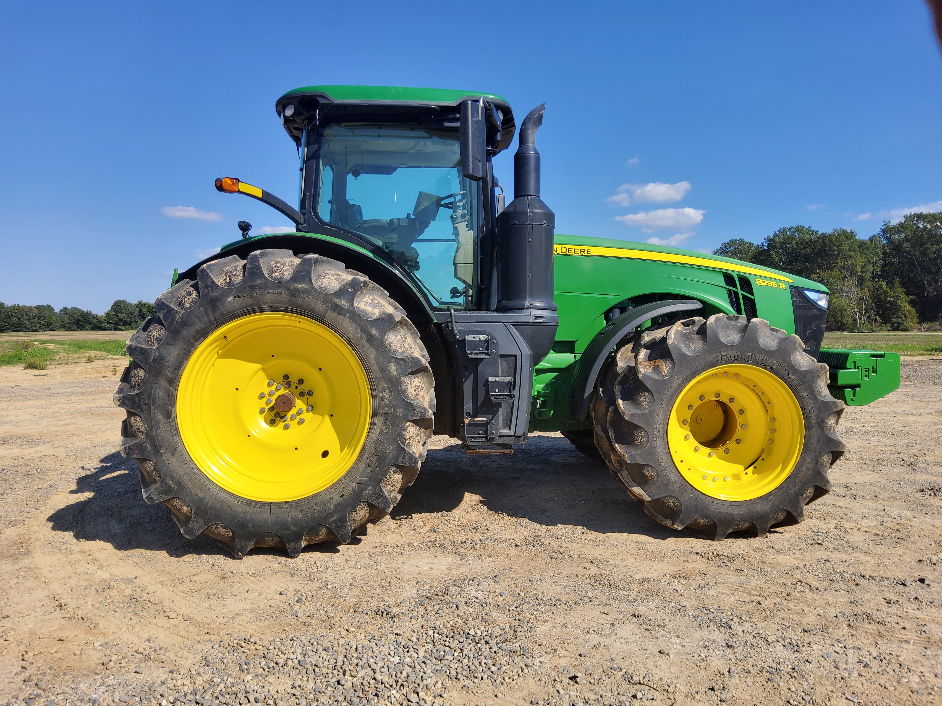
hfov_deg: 67.3
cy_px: 353
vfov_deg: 53.1
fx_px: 708
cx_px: 471
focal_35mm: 26
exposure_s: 1/1142
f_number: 2
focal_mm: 3.08
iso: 50
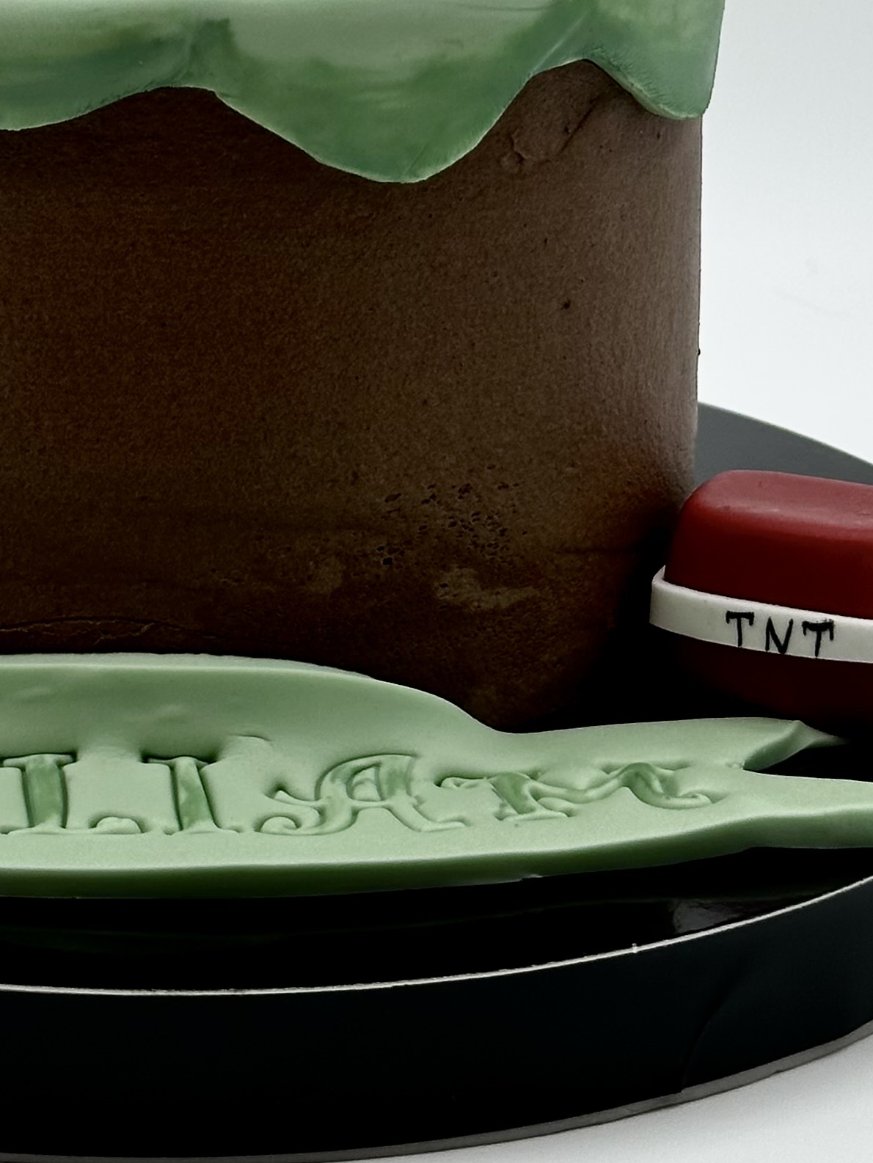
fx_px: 4101
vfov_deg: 15.6
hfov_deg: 12.1
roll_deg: +0.3
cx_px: 211
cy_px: -166
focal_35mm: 122
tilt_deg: -10.5
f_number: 1.78
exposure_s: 1/508
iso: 64
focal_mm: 6.86
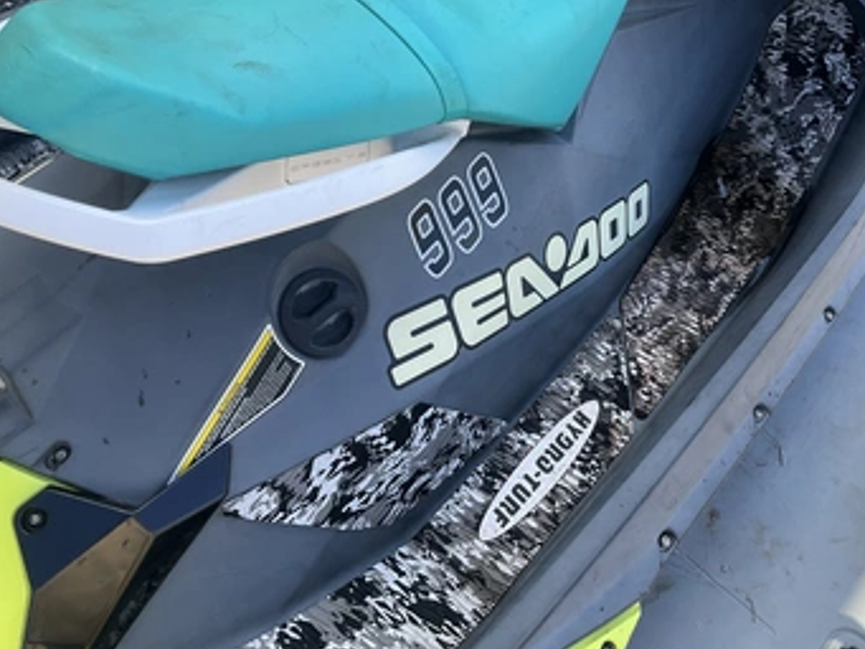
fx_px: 850
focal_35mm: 34
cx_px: 502
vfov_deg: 41.8
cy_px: 292
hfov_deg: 53.7
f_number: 1.8
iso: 25
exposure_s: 1/428
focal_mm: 3
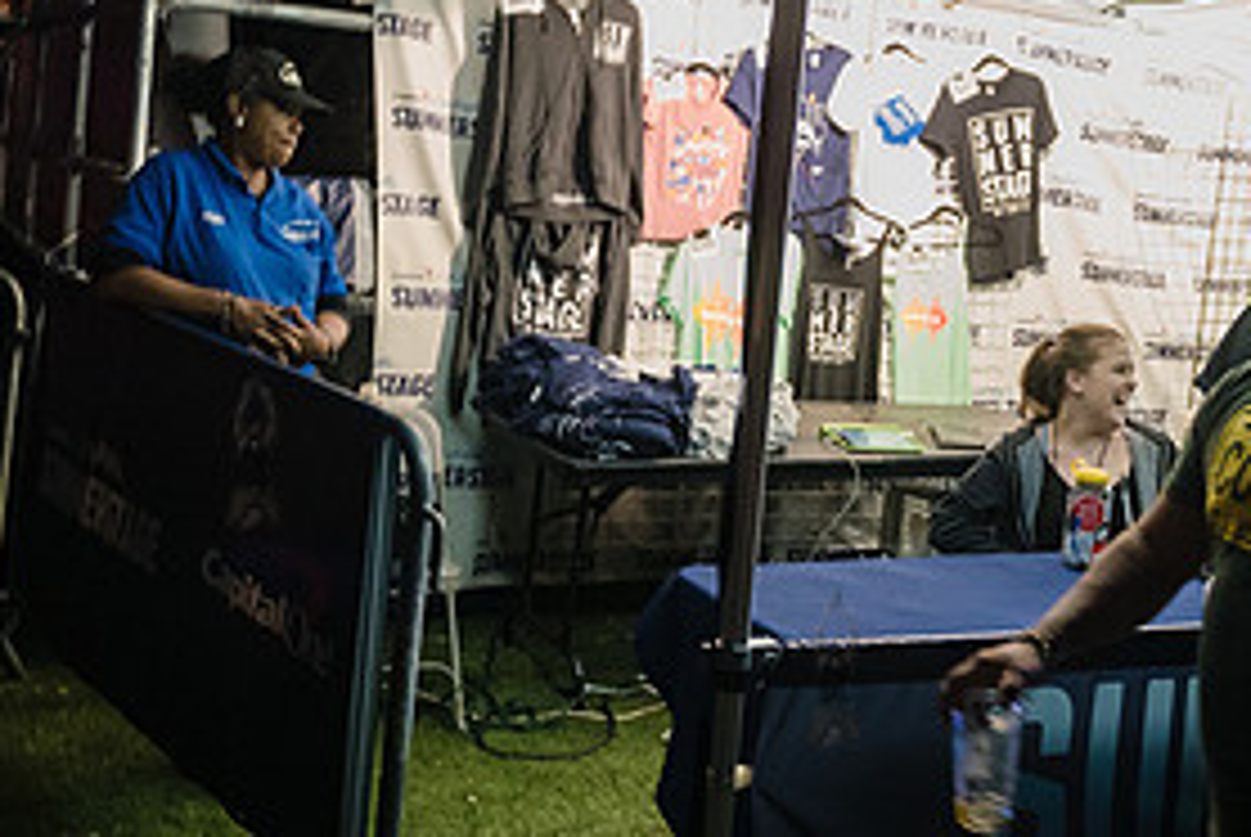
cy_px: 232
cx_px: 832
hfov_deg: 39.1
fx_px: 1739
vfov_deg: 26.8
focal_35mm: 50
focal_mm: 24
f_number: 3.2
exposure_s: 1/125
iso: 3200
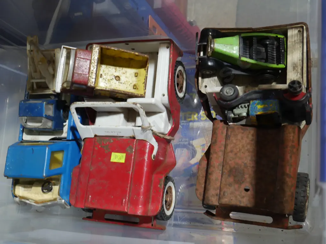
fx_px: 452
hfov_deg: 39.7
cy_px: 122
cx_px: 163
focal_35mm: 48
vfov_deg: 30.3
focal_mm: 24
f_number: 6.3
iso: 800
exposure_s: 1/60
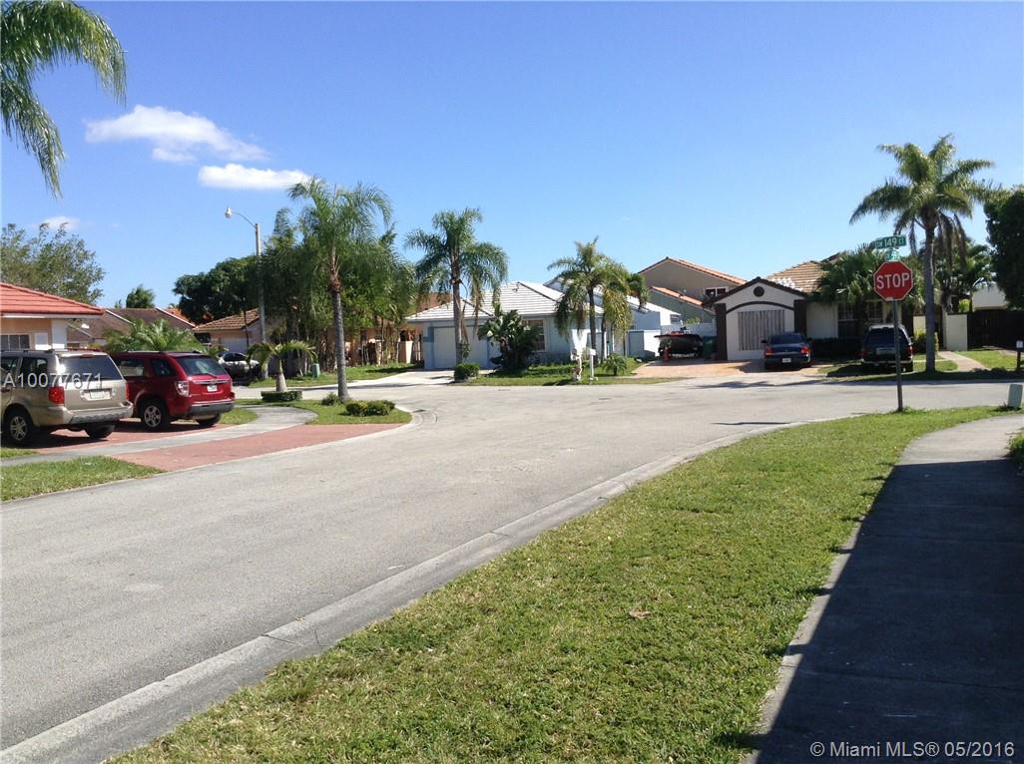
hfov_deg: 55.4
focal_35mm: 33
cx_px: 512
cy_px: 382
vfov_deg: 42.8
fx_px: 975
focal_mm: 3.3
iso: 25
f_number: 2.4
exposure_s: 1/1034
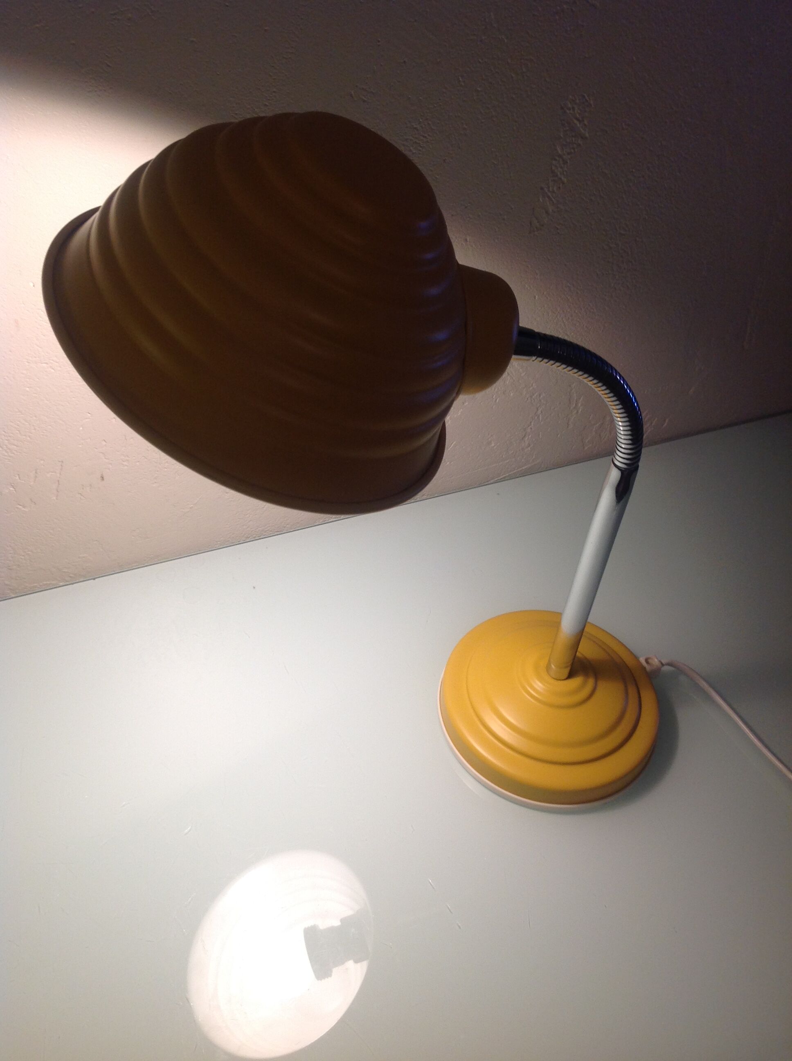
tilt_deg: -45.4
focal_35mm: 35
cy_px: 530
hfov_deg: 40.6
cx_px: 396
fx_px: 1071
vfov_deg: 52.7
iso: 50
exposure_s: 1/25
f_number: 2.4
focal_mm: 4.28
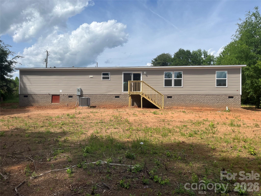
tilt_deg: +0.2
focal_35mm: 26
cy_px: 98
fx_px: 196
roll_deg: -0.6
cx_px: 130
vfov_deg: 53.1
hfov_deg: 67.3
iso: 50
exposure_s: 1/3521
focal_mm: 5.1
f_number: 1.6
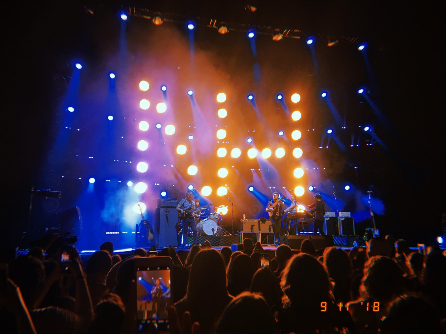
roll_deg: -0.2
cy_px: 167
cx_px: 223
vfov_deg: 48.2
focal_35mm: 29
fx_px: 374
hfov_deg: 61.7
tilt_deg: +11.8
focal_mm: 4.15
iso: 32
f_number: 2.2
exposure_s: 1/30
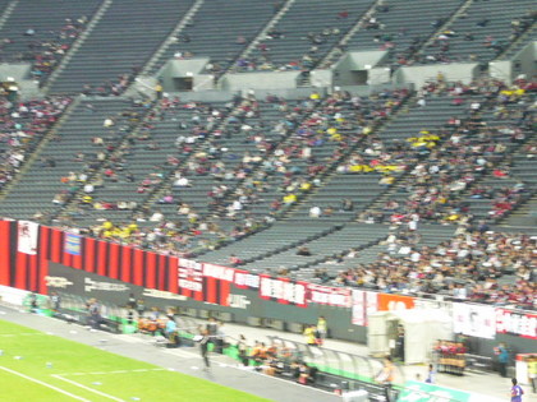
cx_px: 268
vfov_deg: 13.8
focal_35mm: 107
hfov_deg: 18.4
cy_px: 201
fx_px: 1660
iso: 400
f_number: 3.9
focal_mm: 11.1
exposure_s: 1/13
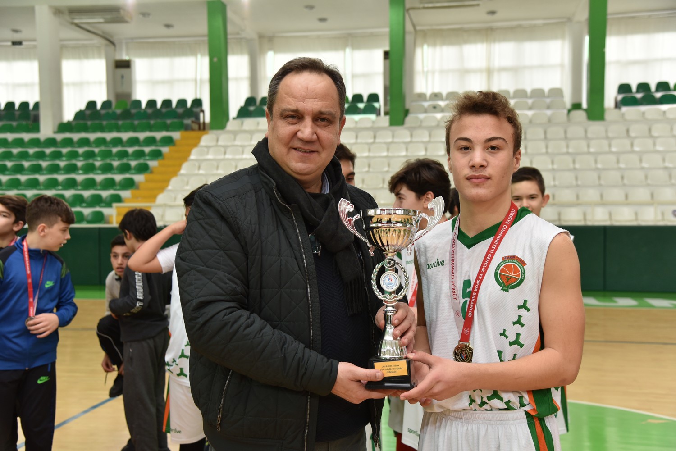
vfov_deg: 33.4
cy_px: 226
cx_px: 338
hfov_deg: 48.4
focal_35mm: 40
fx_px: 751
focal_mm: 40
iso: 800
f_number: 5
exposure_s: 1/125
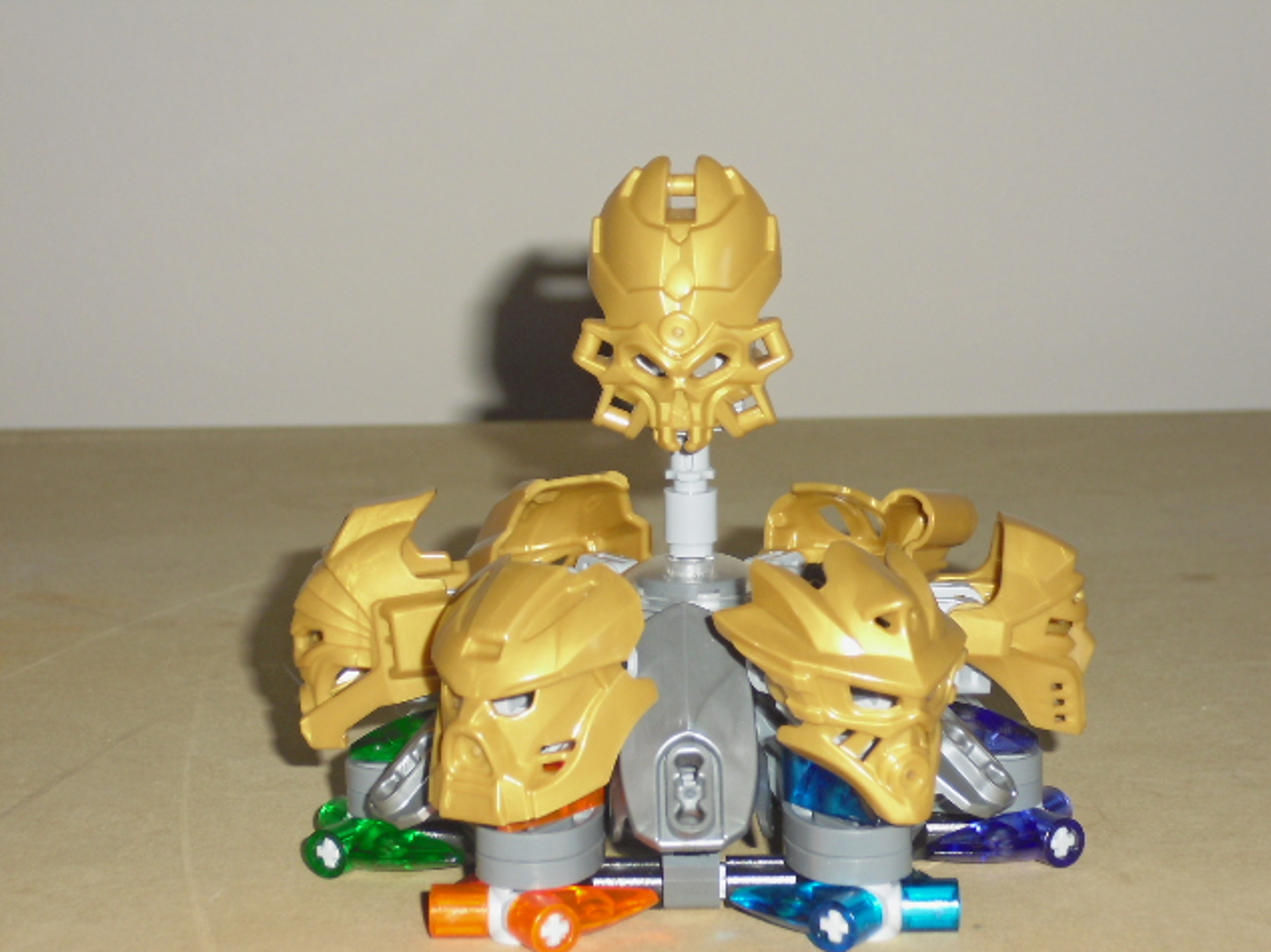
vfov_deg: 14.0
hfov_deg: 18.6
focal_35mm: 106
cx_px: 638
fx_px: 3891
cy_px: 475
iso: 200
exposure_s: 1/60
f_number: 5.6
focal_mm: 18.9
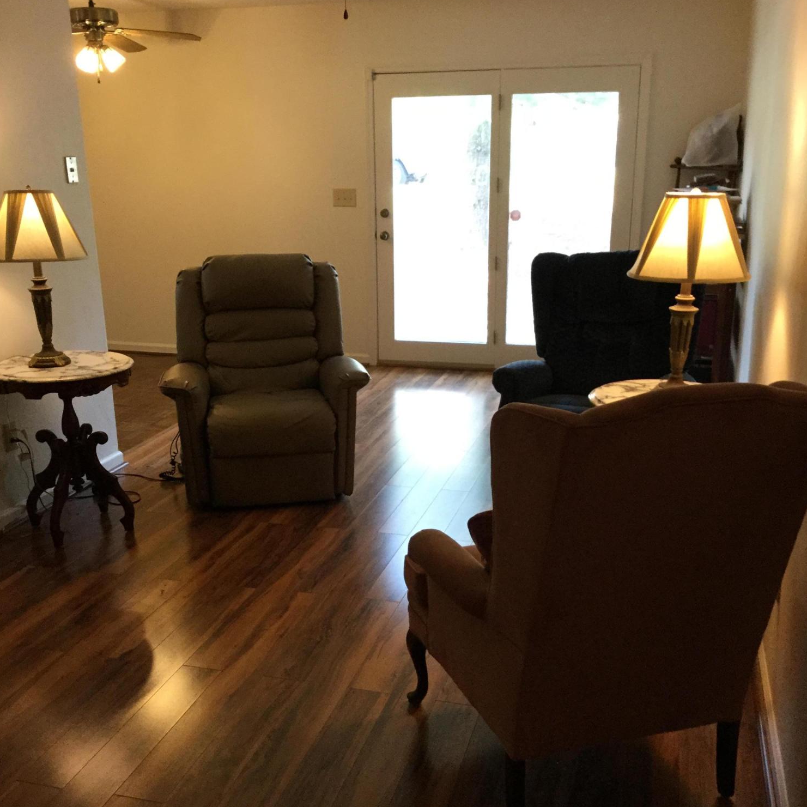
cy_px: 451
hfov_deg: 44.9
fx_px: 976
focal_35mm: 37
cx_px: 402
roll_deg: +1.7
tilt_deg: -17.8
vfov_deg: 44.8
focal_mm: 3.3
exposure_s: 1/30
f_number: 2.4
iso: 100
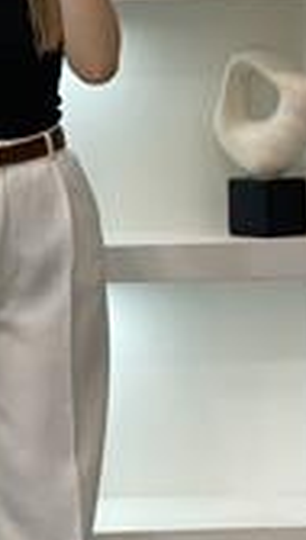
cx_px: 3
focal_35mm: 139
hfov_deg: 8.7
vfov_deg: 15.4
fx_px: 1997
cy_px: 265
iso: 80
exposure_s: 1/100
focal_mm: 6
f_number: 2
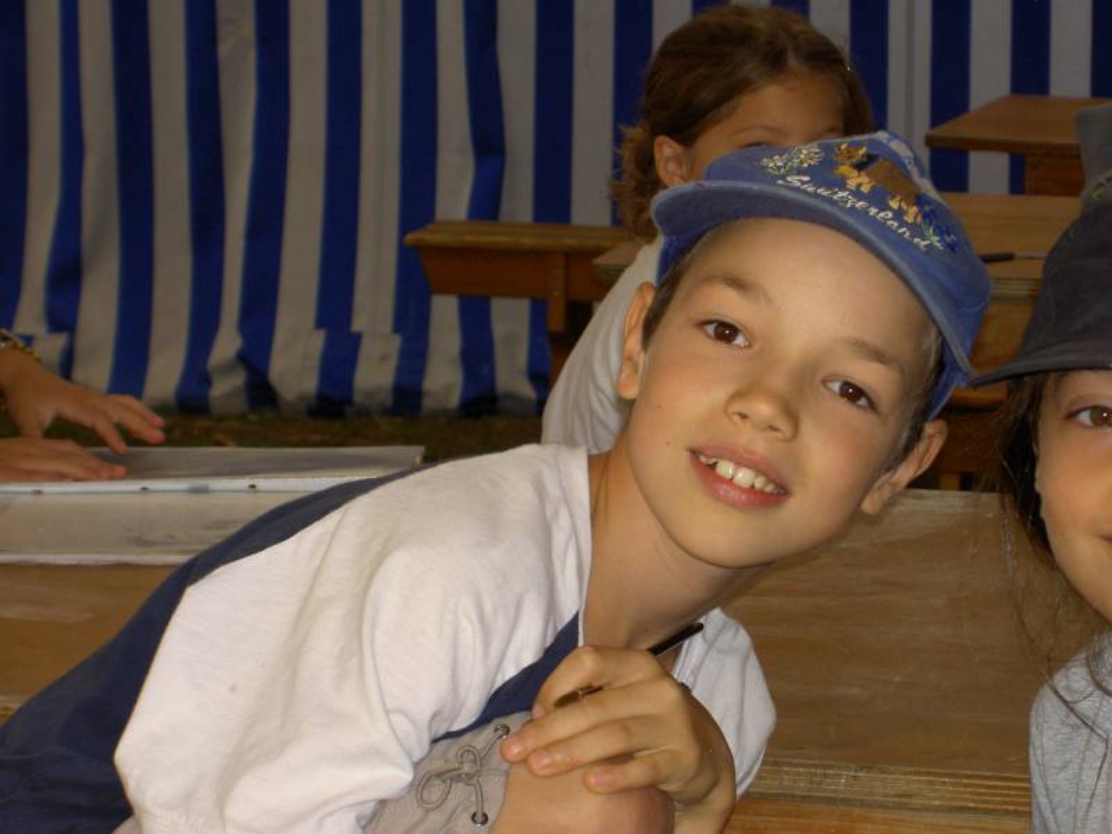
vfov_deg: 12.8
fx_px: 3726
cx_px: 556
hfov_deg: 17.0
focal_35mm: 116
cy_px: 417
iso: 100
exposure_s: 1/100
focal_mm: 24
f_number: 4.9
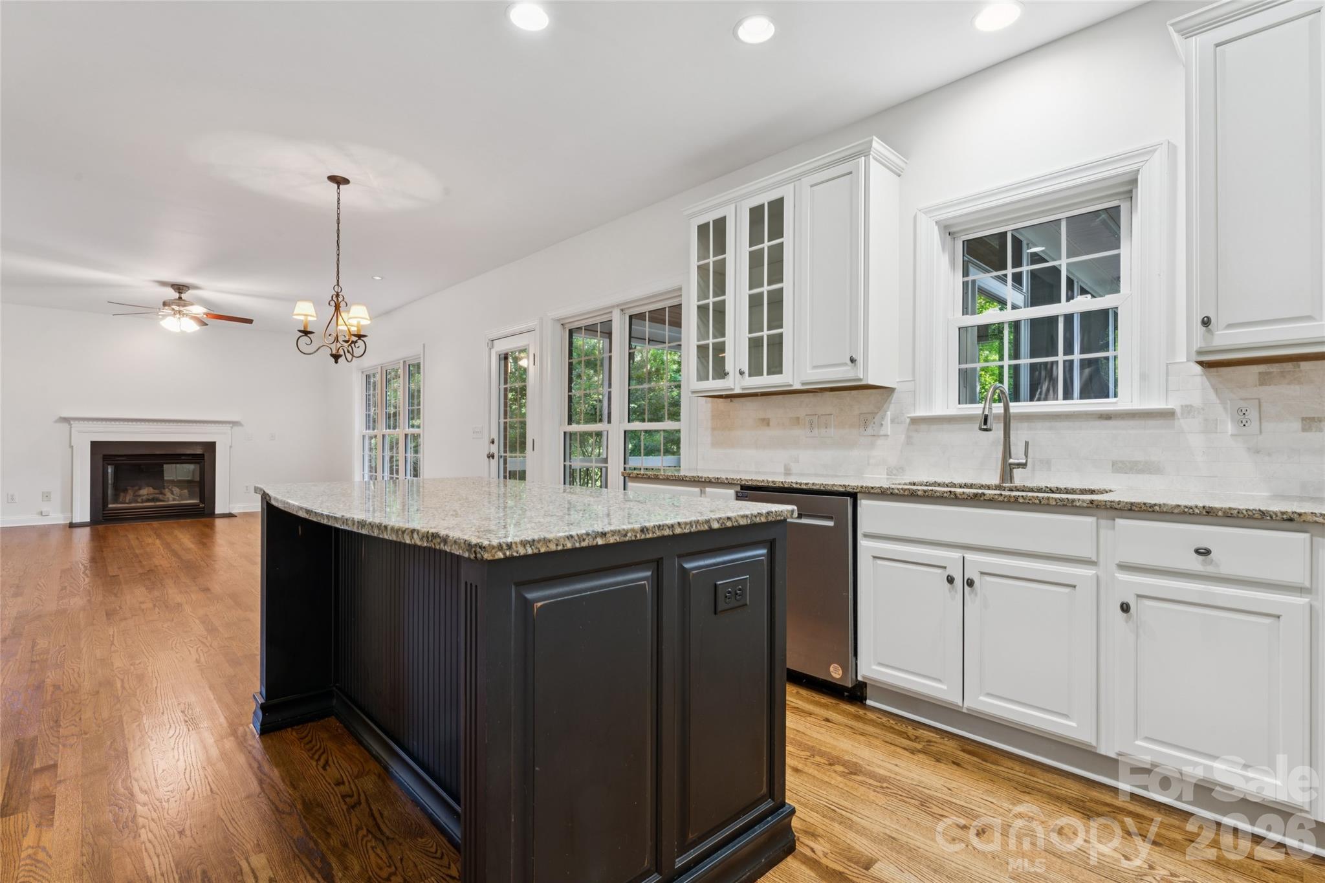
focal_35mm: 17
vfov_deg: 71.4
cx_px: 662
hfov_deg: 94.3
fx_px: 615
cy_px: 442
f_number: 13
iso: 100
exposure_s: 1
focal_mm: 16.7
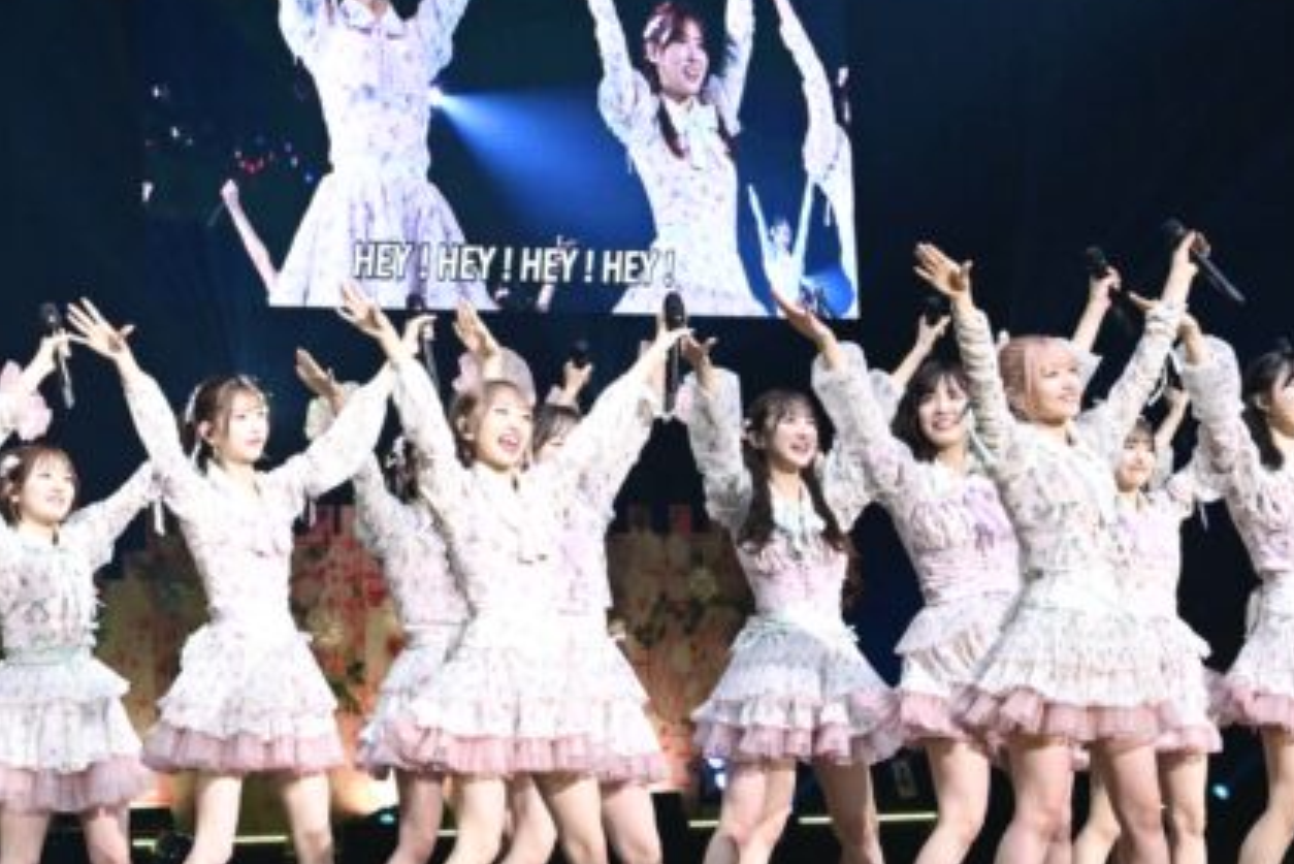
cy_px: 251
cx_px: 22
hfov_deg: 10.3
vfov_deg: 6.9
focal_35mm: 198
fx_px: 7119
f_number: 5.6
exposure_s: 1/500
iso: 2500
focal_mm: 69
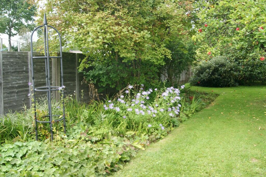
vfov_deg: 43.6
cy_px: 88
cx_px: 133
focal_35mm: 30
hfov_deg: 61.9
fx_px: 222
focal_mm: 20
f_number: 9
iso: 400
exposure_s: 1/80
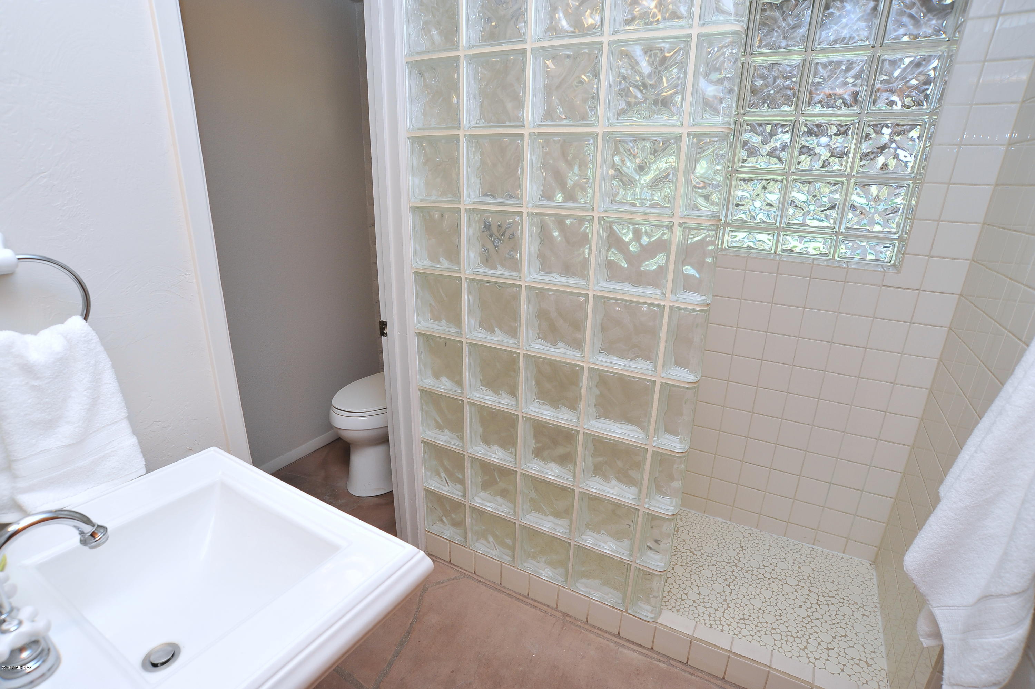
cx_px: 518
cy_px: 344
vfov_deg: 67.3
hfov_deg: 90.0
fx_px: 517
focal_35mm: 18
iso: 640
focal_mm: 18
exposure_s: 1/40
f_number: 9
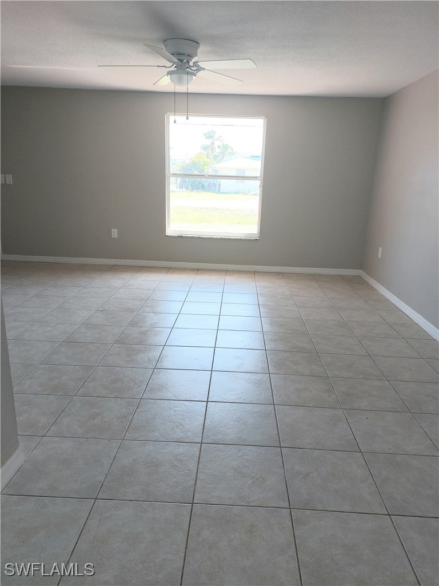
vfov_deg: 71.6
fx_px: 406
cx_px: 220
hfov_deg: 56.8
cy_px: 293
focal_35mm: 24
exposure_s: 1/128
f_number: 1.8
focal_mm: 5.23
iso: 25
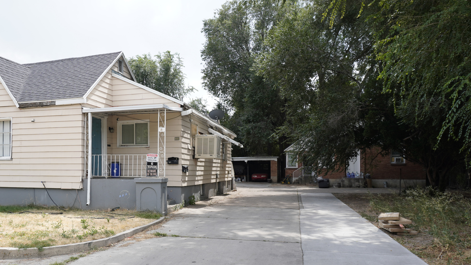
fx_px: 387
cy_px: 168
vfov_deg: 37.5
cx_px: 187
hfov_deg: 62.1
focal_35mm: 31
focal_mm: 16
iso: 100
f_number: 5.6
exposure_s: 1/250
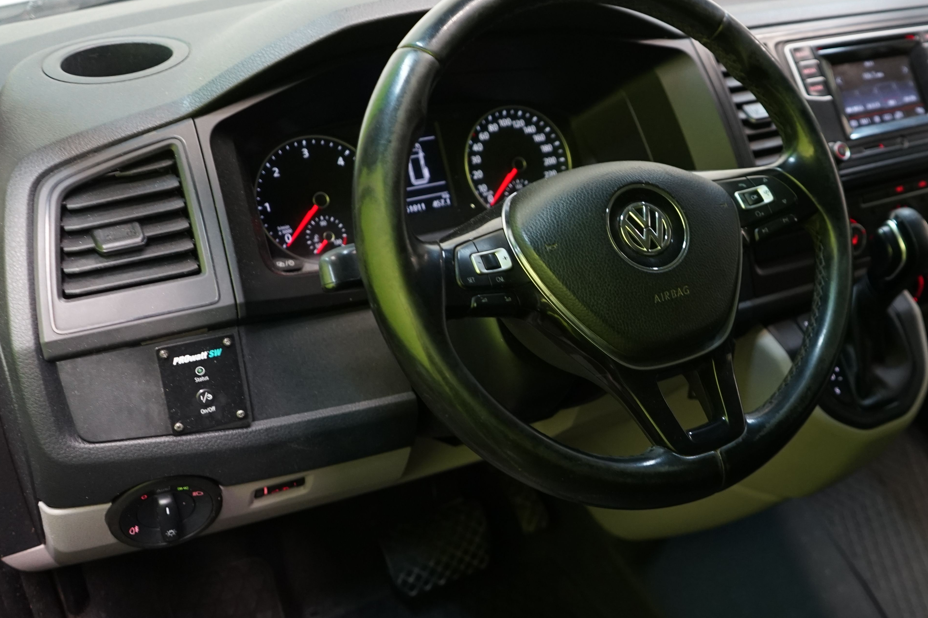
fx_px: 1134
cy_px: 379
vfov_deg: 30.4
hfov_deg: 42.8
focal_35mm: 44
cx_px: 719
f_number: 3.5
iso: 1000
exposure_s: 1/30
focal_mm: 28
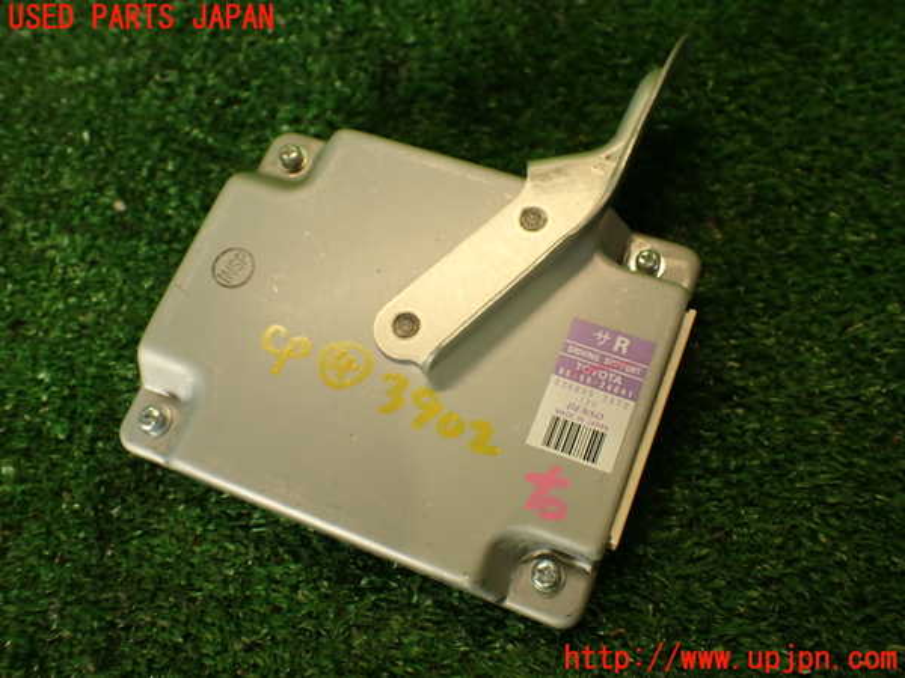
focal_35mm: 32
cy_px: 339
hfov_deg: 56.8
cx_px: 452
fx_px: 837
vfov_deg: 44.2
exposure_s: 1/60
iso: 125
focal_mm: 5.79
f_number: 2.4
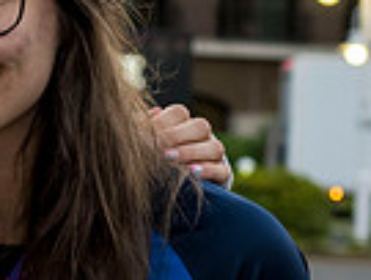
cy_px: 119
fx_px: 2203
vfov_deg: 7.3
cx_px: -298
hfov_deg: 9.2
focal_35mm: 205
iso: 1250
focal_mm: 35
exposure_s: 1/250
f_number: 3.5
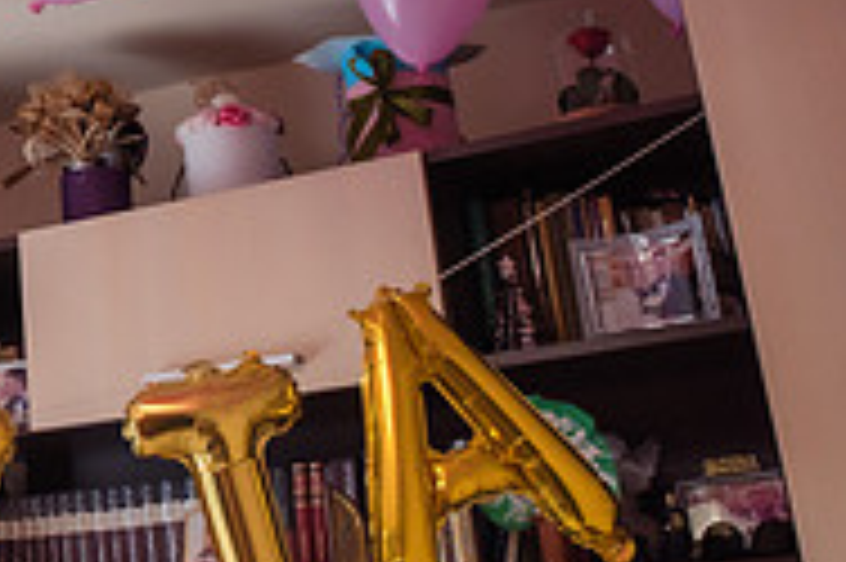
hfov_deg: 25.3
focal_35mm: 74
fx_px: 1737
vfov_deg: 17.9
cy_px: -20
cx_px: -94
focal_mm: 24
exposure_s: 1/250
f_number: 8
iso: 500
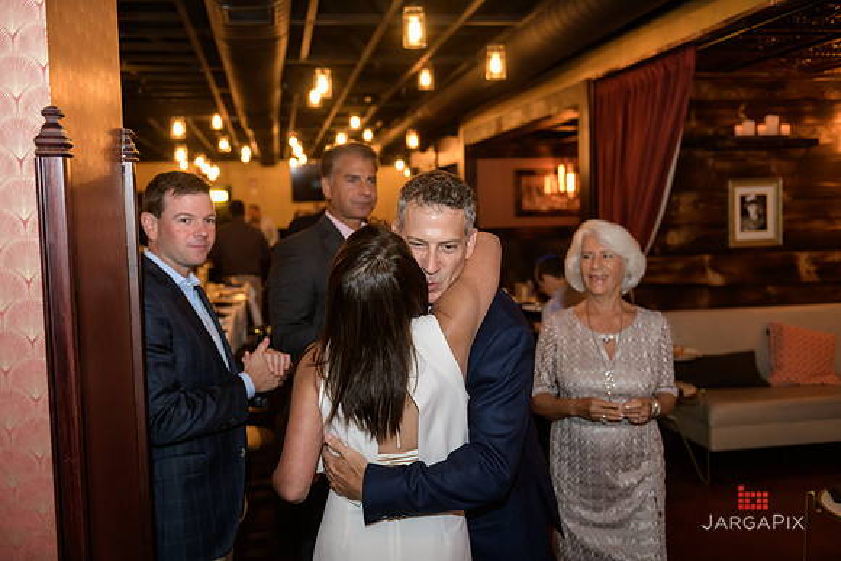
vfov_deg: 36.9
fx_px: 841
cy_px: 280
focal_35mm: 36
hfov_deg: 53.1
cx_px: 420
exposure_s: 1/125
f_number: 3.2
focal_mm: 36
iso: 1600
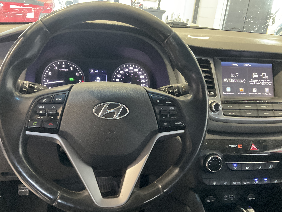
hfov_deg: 56.8
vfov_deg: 44.1
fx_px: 261
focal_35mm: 32
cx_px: 136
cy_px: 116
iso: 320
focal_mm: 3
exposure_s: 1/30
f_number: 1.8
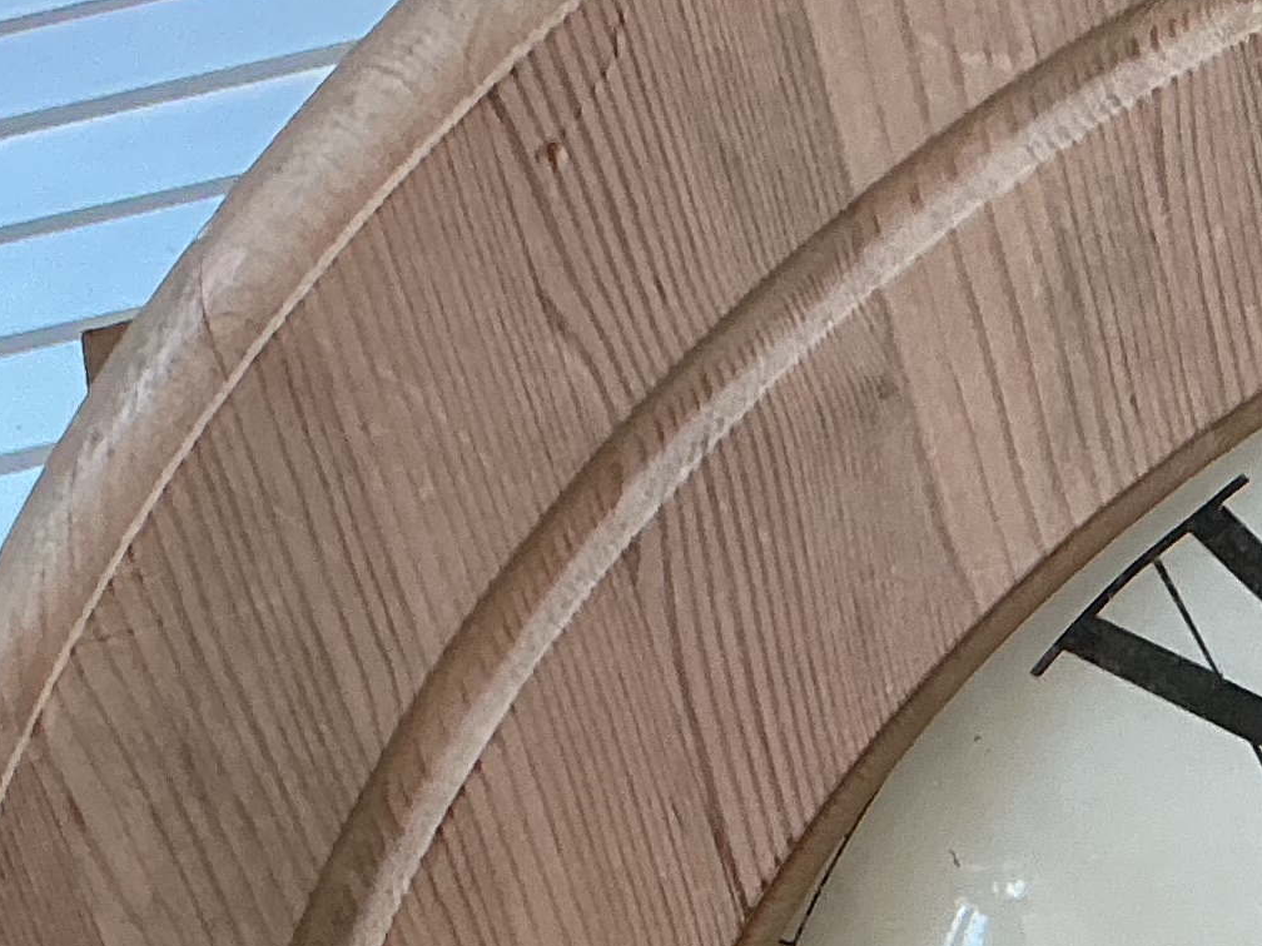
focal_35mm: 116
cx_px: 1655
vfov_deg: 12.3
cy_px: 1264
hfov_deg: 16.1
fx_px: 4229
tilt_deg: -52.2
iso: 64
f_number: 1.8
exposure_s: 1/60
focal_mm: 3
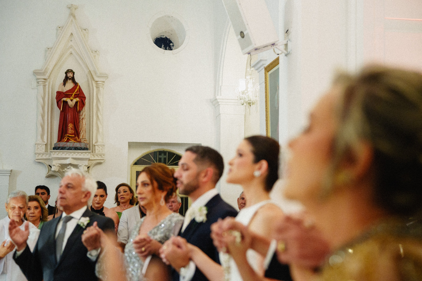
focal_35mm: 52
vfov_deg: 26.0
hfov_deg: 38.2
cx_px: 211
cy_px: 140
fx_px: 610
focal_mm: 52
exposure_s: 1/200
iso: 3200
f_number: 2.8
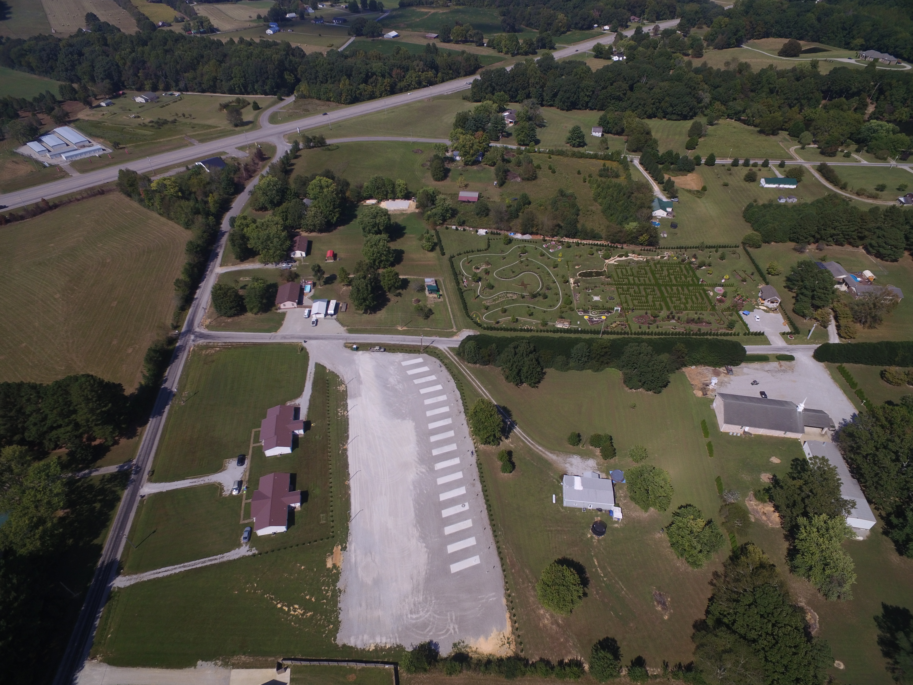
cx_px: 456
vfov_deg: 66.0
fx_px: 528
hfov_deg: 81.7
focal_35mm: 20
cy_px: 342
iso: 100
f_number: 2.8
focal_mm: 3.61
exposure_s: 1/732
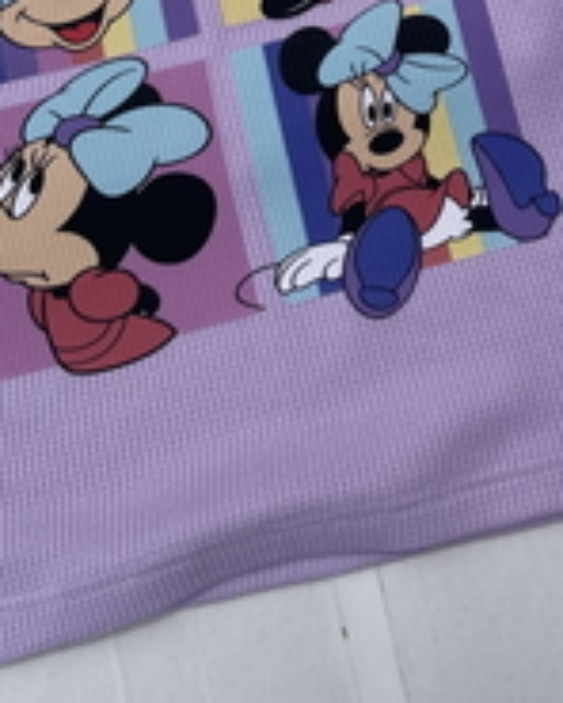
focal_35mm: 73
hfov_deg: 20.8
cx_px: 426
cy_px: -146
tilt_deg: -74.9
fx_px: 1520
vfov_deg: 23.7
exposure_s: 1/4292
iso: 32
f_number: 1.6
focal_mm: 4.2
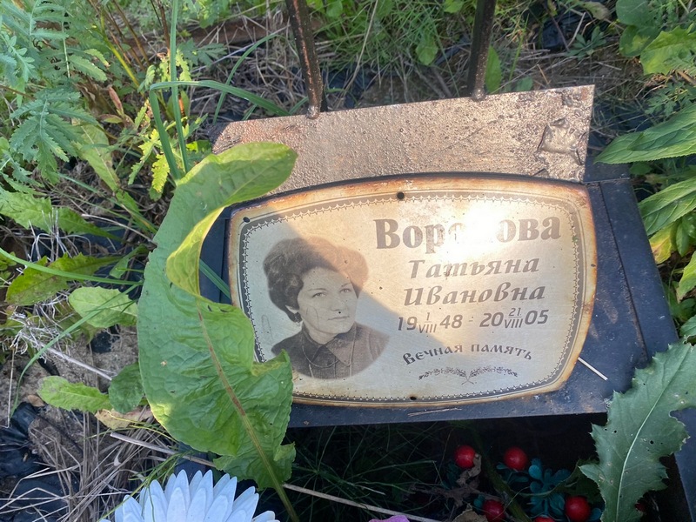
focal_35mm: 26
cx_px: 348
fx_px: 523
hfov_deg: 67.3
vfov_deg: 53.1
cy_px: 261
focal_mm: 4.25
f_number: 1.8
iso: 32
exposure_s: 1/258
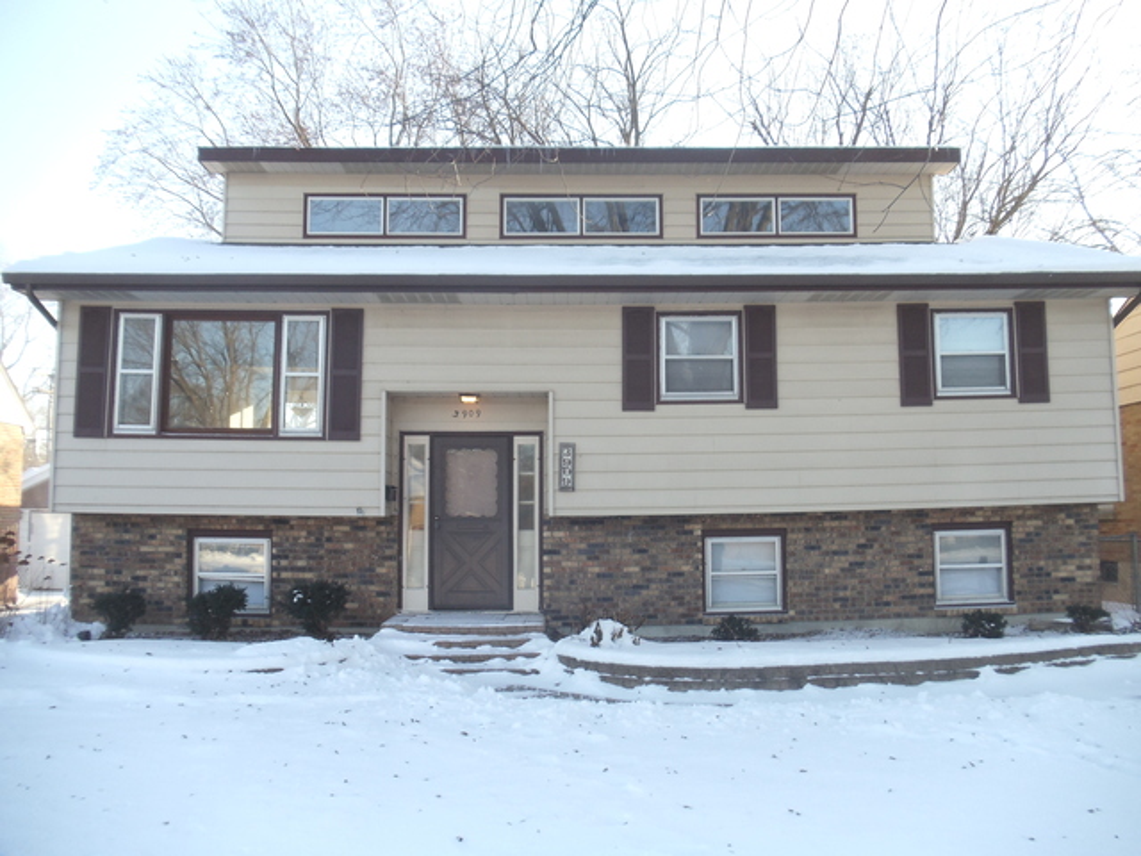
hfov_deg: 42.9
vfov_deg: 32.9
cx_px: 570
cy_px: 428
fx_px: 1450
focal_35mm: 44
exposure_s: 1/200
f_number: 3.5
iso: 100
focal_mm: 6
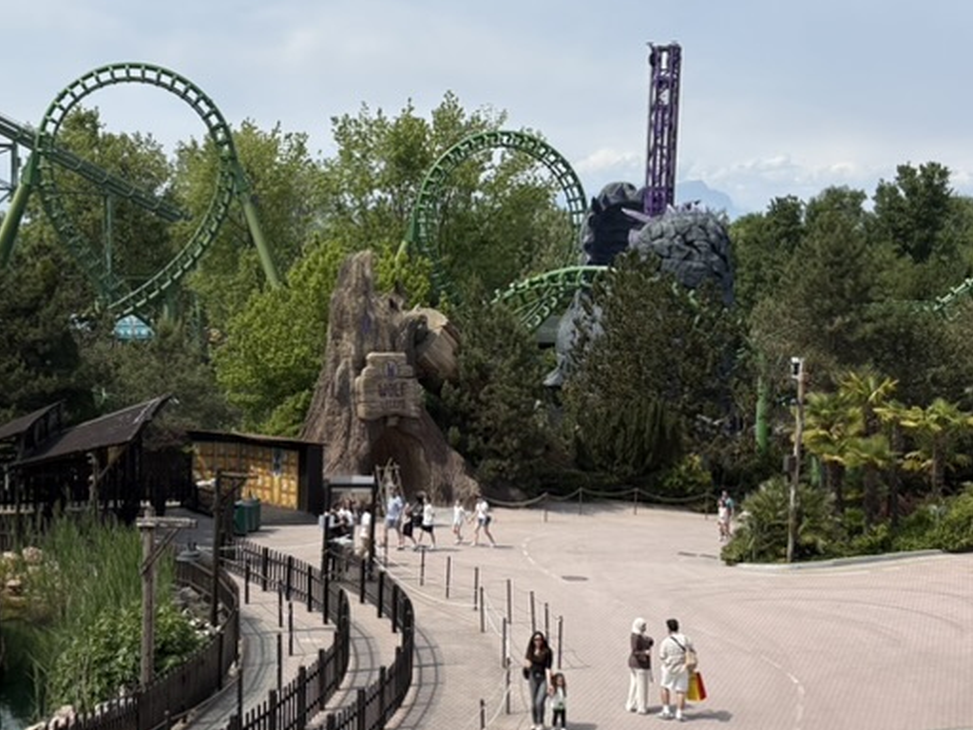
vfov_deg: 28.0
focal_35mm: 52
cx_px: 441
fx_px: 1462
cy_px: 363
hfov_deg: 36.8
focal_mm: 5.96
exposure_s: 1/4608
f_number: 1.6
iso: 50
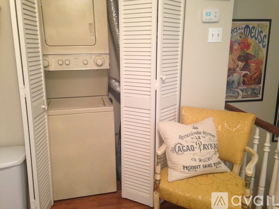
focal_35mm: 33
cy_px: 104
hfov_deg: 55.4
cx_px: 140
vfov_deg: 42.9
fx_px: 266
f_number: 2.4
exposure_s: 1/20
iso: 200
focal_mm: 4.12
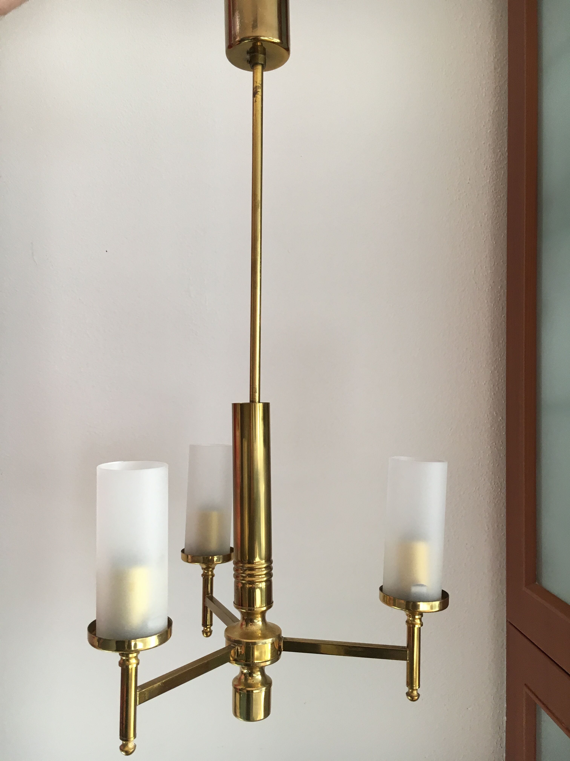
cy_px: 380
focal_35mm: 29
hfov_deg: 48.2
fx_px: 637
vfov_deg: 61.7
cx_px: 285
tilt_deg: -1.1
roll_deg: +0.8
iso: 50
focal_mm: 4.15
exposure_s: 1/33
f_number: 2.2
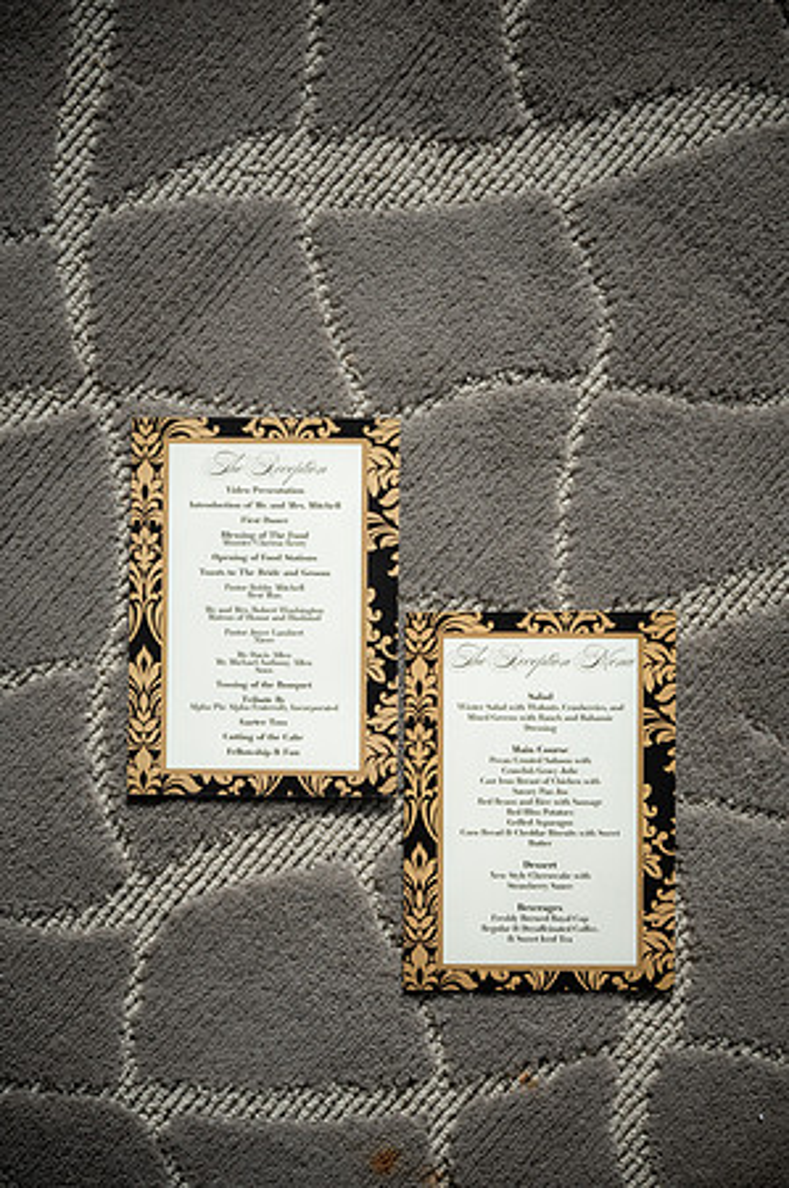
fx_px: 2306
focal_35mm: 70
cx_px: 394
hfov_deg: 19.4
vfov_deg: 28.9
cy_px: 594
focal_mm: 70
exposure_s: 1/250
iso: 200
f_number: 2.8
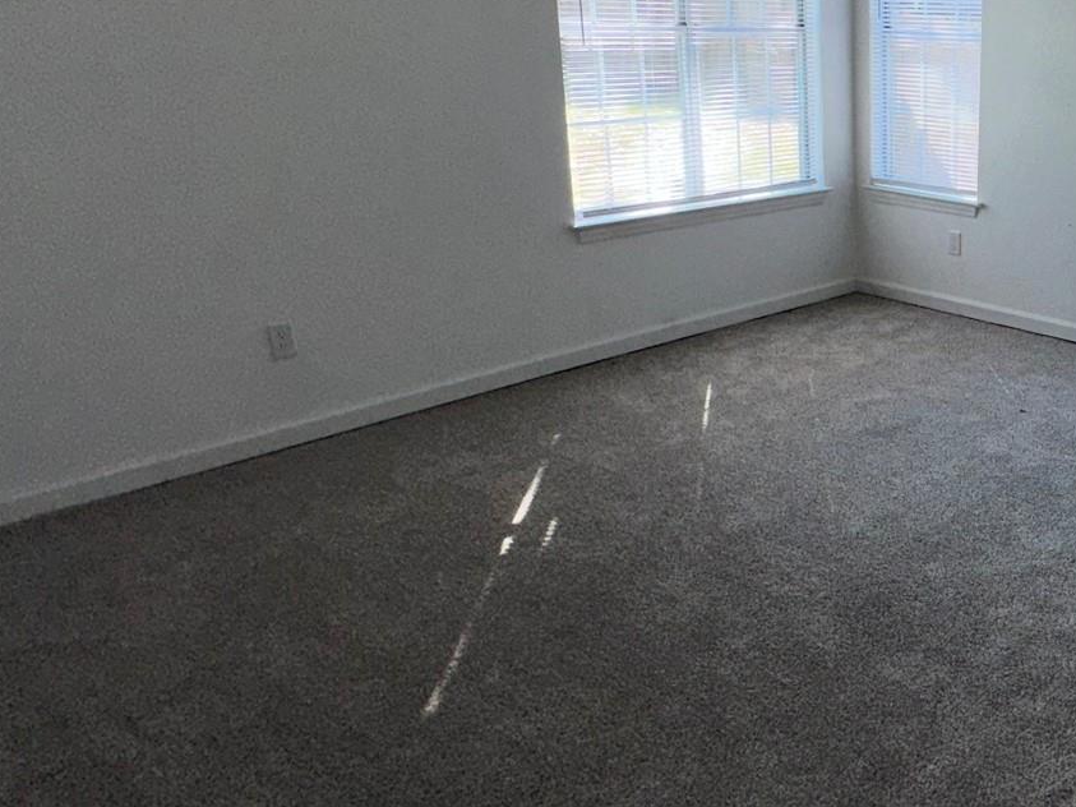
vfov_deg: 41.7
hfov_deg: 47.7
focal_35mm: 34
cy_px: 338
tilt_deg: -17.3
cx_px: 992
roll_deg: -1.9
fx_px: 1057
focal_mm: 2.22
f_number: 2.2
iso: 32
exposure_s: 1/404
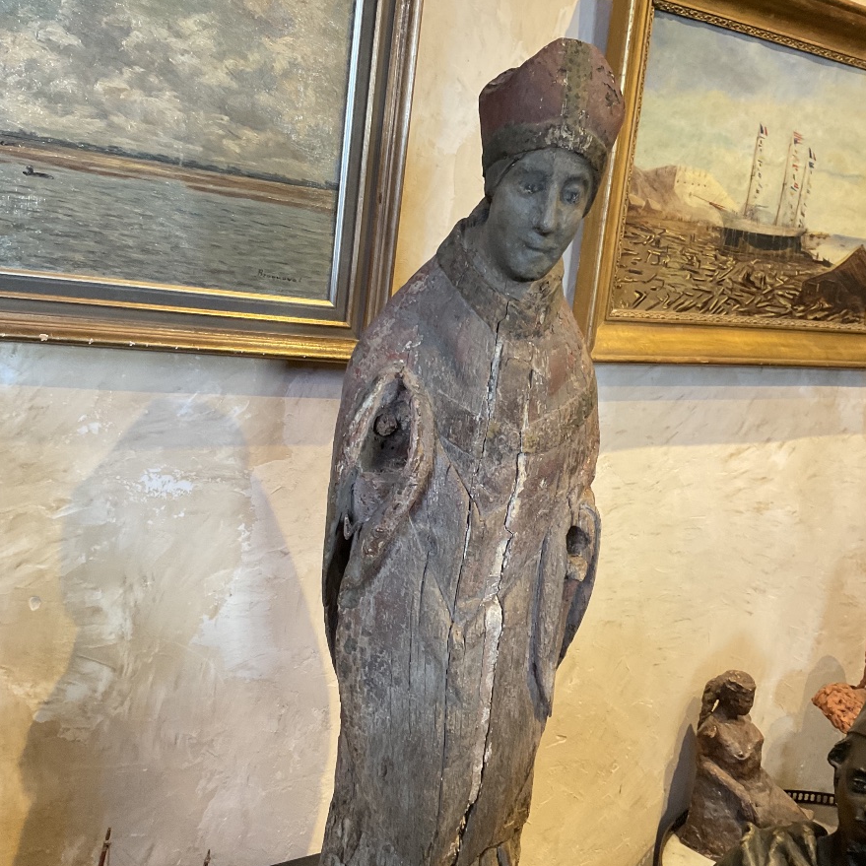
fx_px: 991
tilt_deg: -9.2
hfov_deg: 47.2
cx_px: 426
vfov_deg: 47.2
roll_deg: -4.4
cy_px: 477
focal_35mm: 35
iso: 125
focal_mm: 3
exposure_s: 1/50
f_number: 1.8
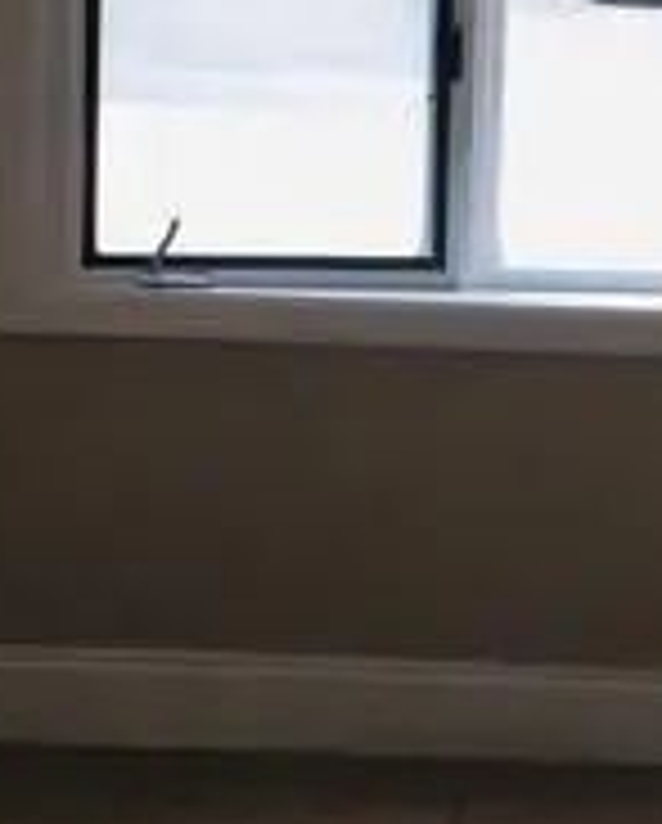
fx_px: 3860
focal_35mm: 158
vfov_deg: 12.1
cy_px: 131
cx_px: 869
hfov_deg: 9.6
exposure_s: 1/120
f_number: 2.2
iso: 40
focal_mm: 4.15
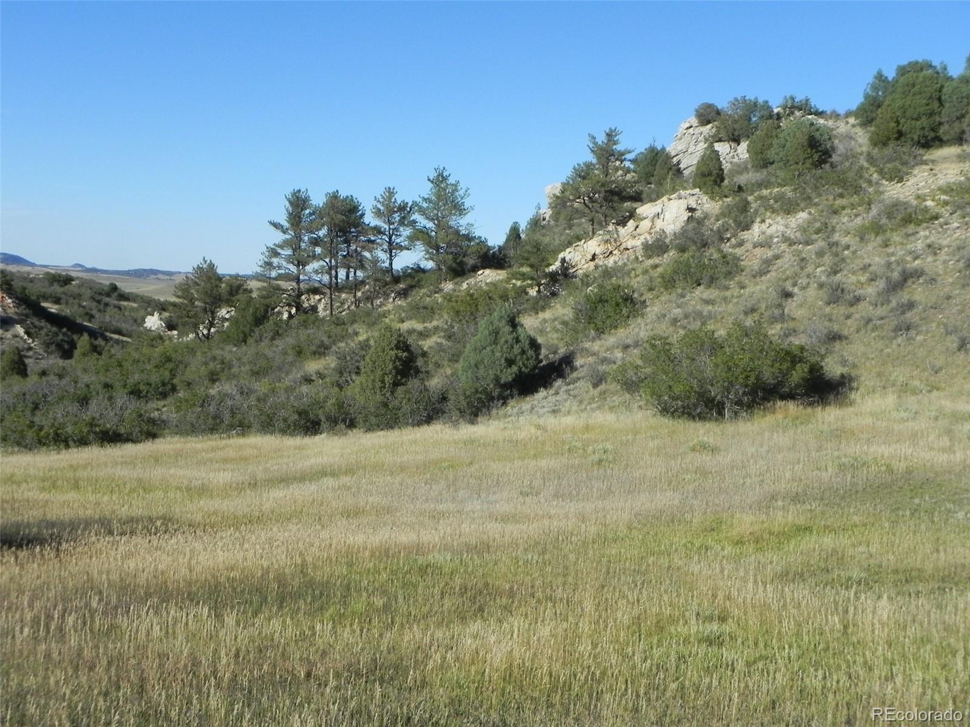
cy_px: 364
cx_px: 485
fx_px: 1149
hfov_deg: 45.8
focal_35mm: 41
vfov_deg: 35.1
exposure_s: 1/360
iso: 160
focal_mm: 7.3
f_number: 7.1
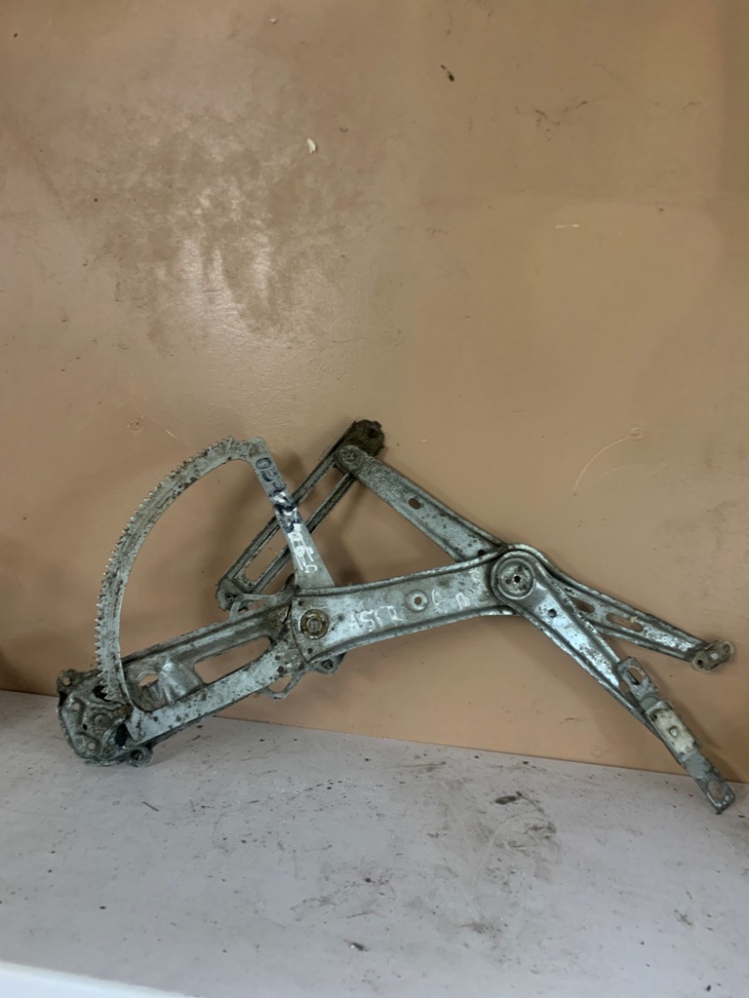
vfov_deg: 67.3
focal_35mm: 26
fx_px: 750
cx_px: 374
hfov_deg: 53.1
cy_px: 499
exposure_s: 1/51
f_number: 1.8
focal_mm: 4.25
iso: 400
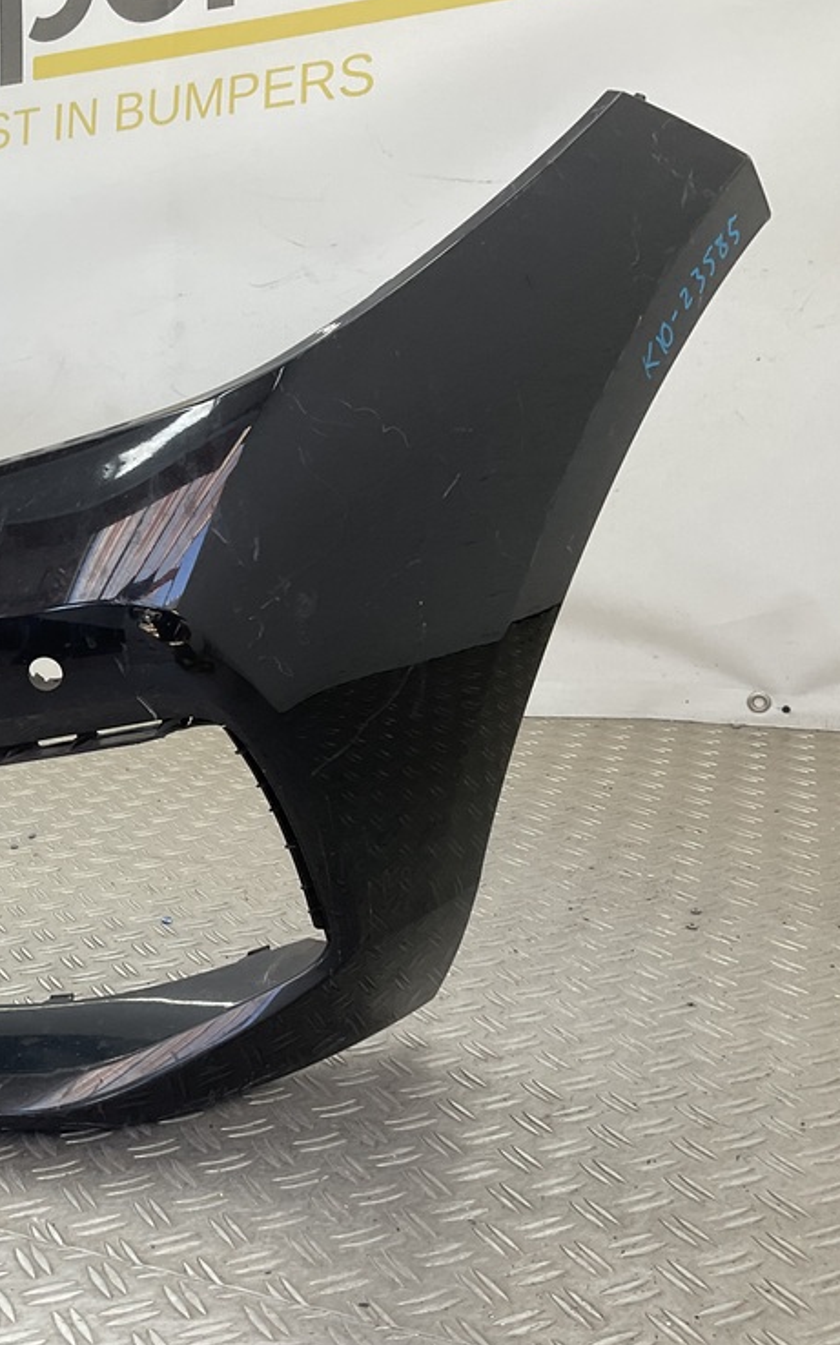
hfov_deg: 28.1
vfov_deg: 47.2
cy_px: 672
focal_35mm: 42
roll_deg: +3.9
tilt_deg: -14.0
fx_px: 1539
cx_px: -55
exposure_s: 1/100
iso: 20
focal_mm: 3
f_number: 1.8
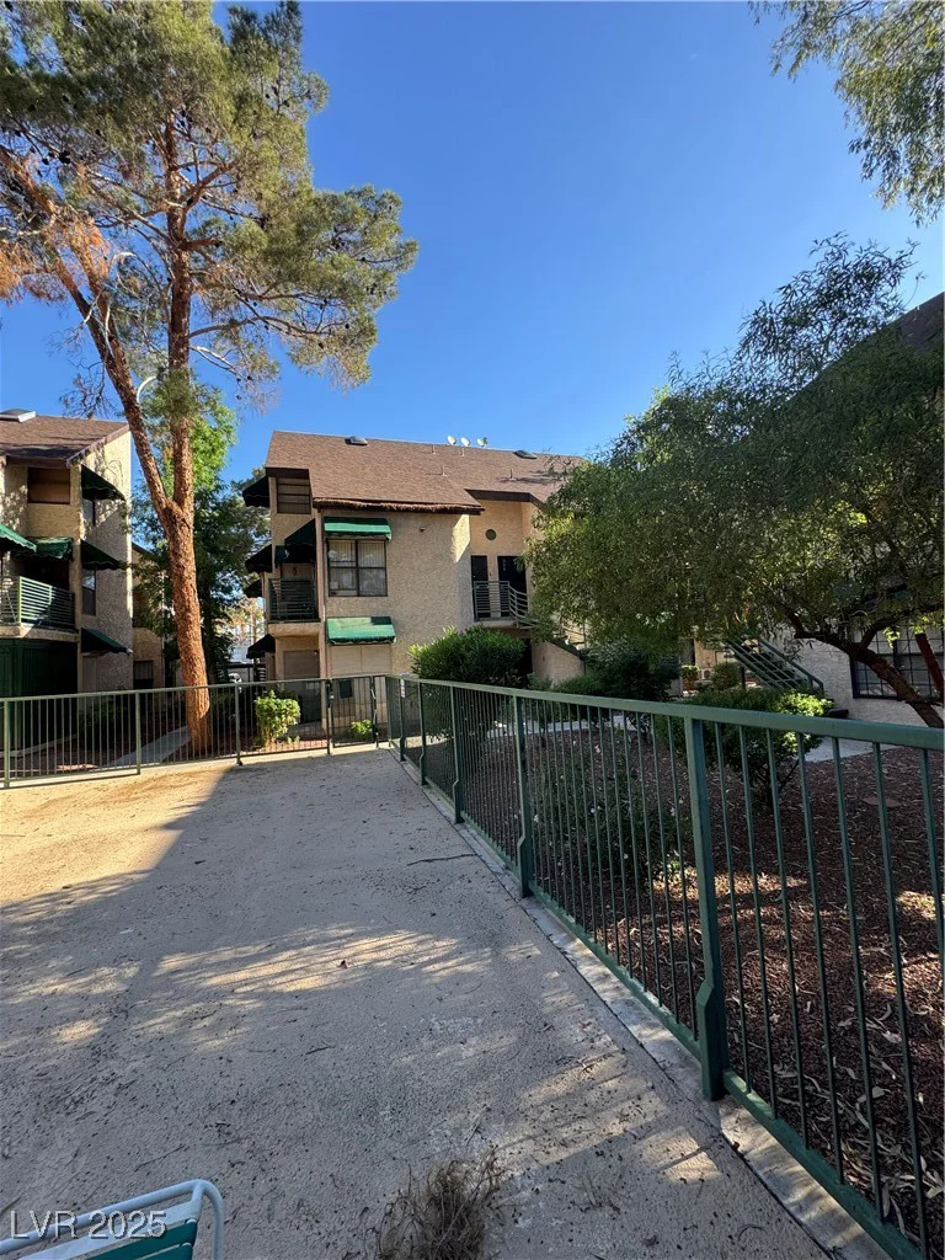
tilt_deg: +2.8
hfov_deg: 85.7
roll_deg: +4.2
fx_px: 510
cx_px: 472
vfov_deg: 102.1
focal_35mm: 14
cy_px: 630
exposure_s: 1/361
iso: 40
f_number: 2.2
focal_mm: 2.22
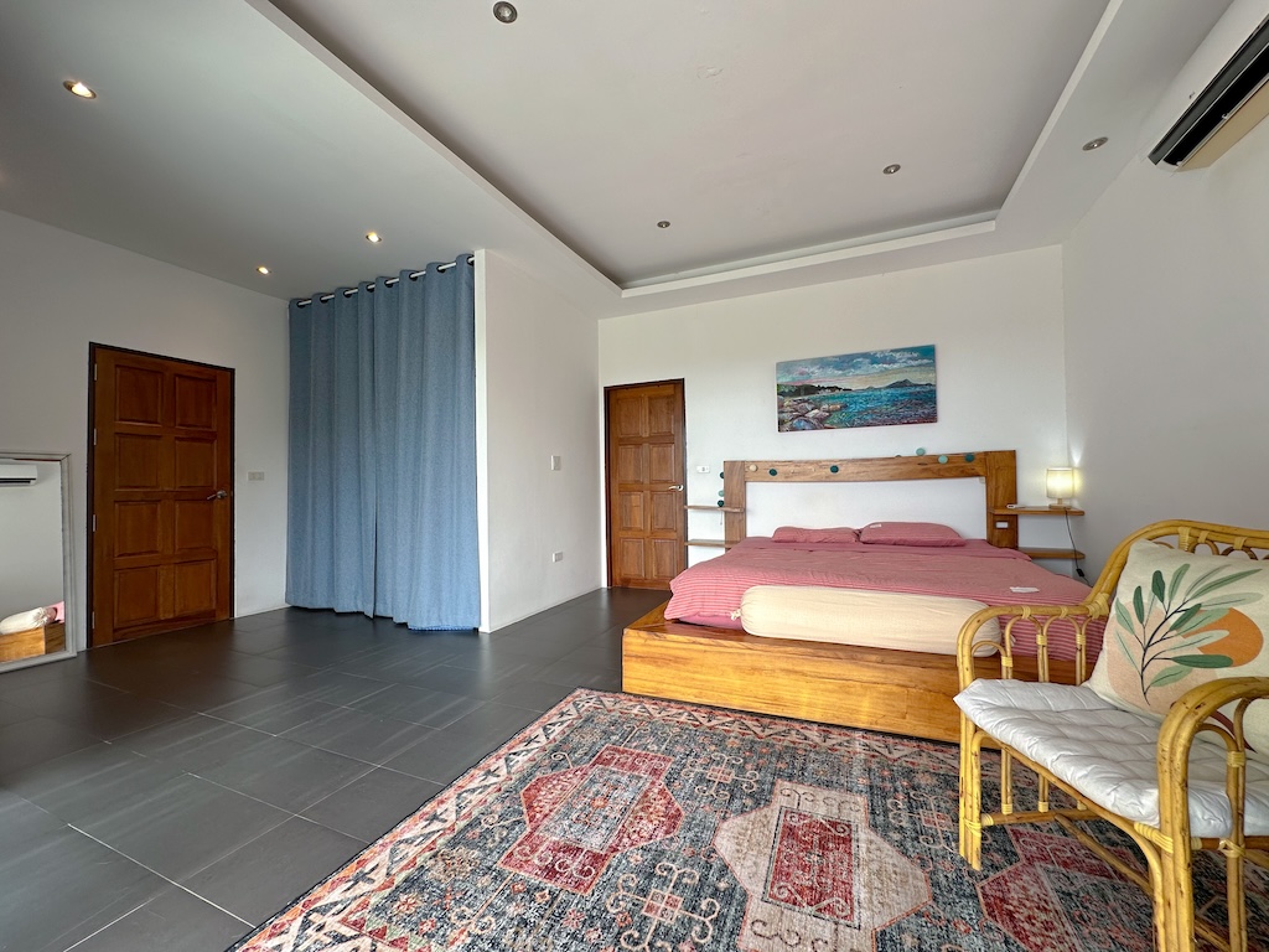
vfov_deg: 85.7
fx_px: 513
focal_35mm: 14
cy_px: 476
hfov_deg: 102.1
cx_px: 634
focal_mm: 2.22
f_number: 2.2
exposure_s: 1/99
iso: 40
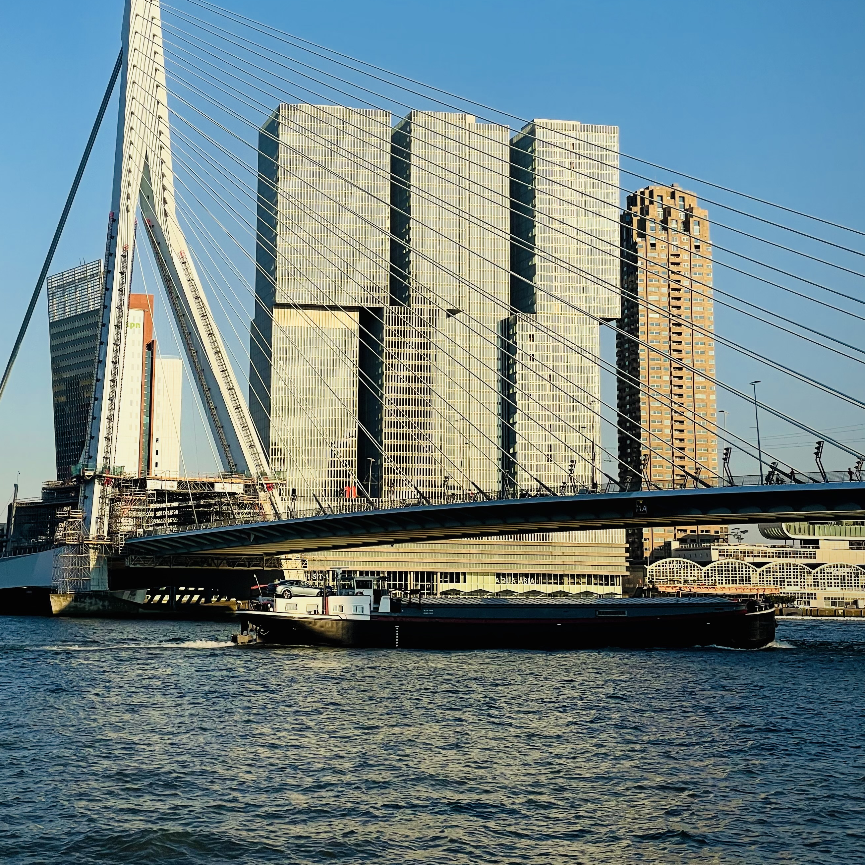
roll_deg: -0.6
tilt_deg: +10.3
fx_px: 2007
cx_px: 373
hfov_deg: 24.3
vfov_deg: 24.1
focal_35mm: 71
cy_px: 213
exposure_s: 1/1370
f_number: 2
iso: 25
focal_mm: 6
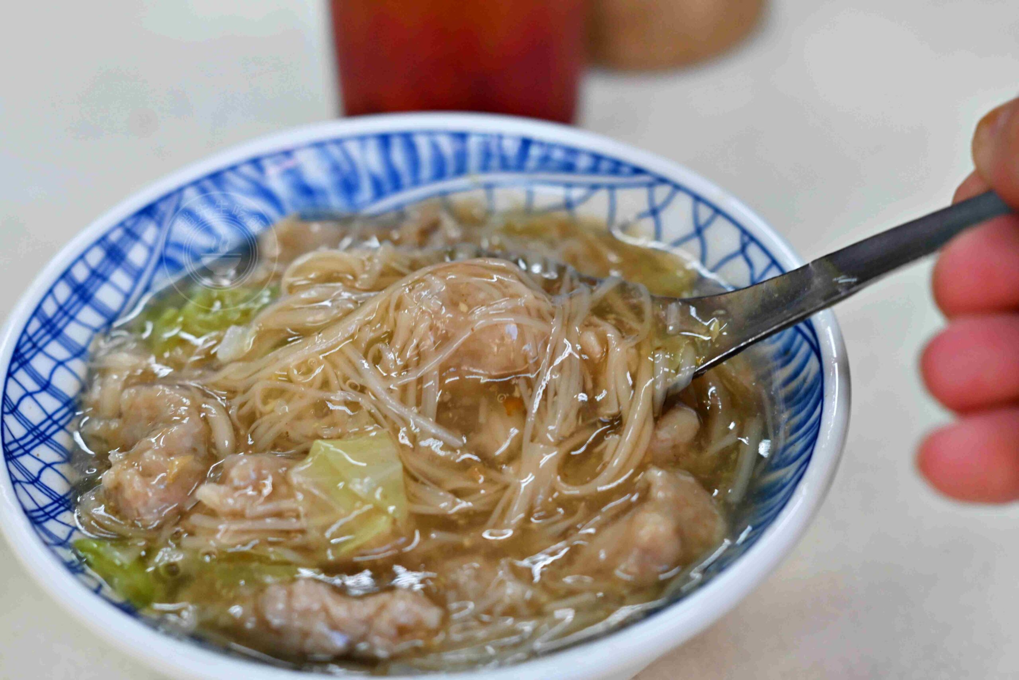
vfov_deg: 18.2
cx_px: 510
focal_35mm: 75
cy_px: 340
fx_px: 2123
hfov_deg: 27.0
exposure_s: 1/200
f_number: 3.2
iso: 450
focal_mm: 50
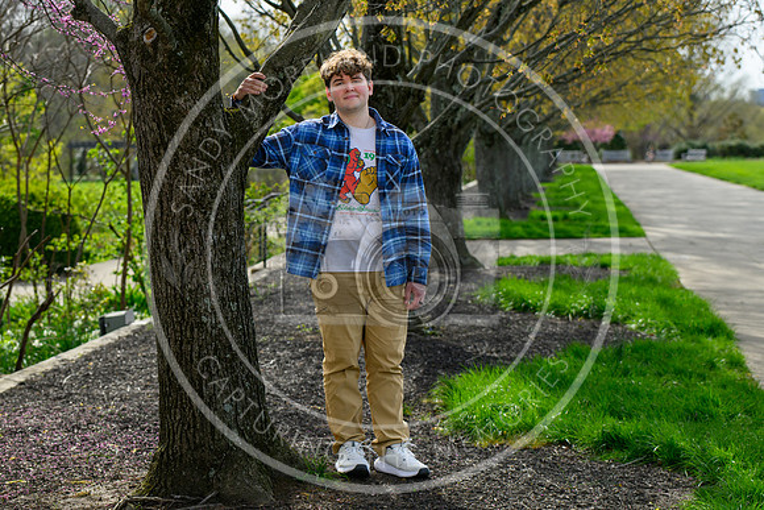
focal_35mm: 86
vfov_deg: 15.8
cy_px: 200
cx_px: 352
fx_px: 1829
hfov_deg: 23.6
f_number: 3.5
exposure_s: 1/1250
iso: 250
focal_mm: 70
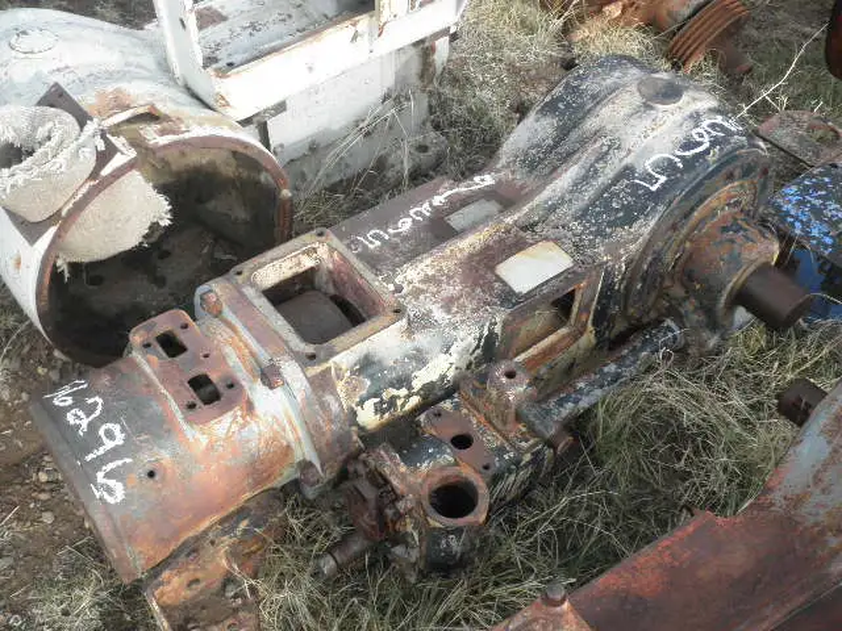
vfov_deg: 40.7
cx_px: 421
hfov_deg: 52.6
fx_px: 851
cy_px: 316
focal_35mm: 35
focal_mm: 6.1
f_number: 3.2
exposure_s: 1/160
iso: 64
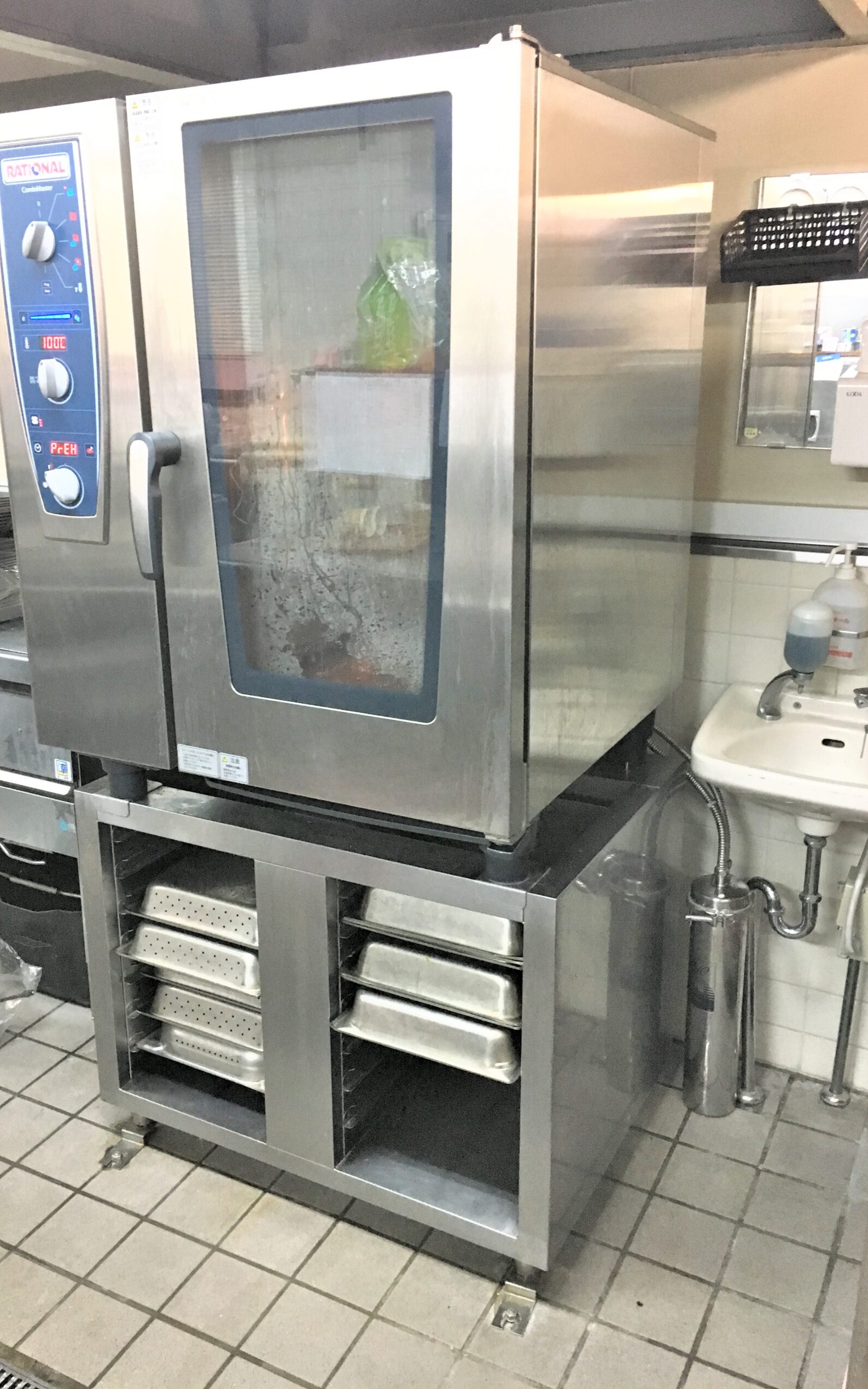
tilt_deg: -16.6
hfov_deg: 40.6
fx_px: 1173
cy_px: 696
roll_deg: +0.7
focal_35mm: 31
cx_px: 393
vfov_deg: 61.2
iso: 200
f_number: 2.2
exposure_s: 1/30
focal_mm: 4.15
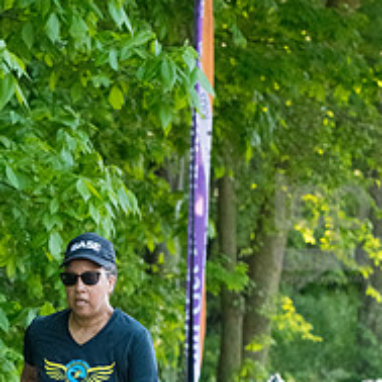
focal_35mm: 369
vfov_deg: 4.7
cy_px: 443
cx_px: 100
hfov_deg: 4.7
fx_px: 4607
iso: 4000
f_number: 5.6
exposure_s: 1/1600
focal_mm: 122
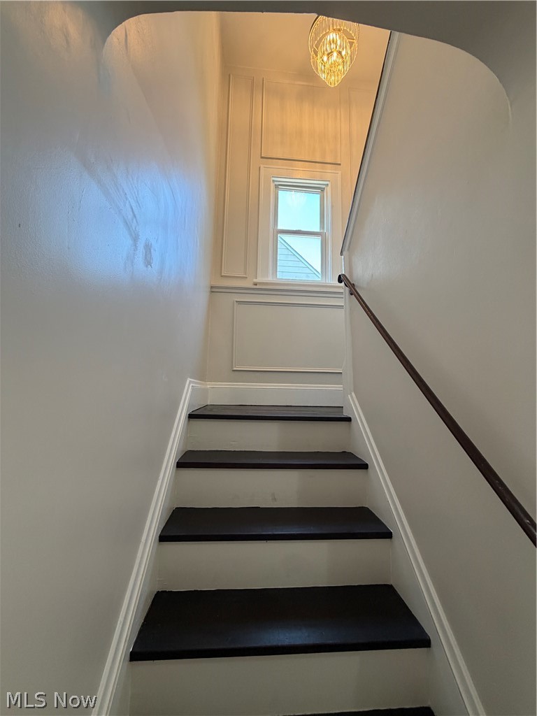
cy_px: 358
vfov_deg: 102.1
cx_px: 268
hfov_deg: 85.7
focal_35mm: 14
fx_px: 290
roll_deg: +0.8
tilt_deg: +8.7
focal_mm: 2.22
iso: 200
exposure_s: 1/120
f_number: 2.2
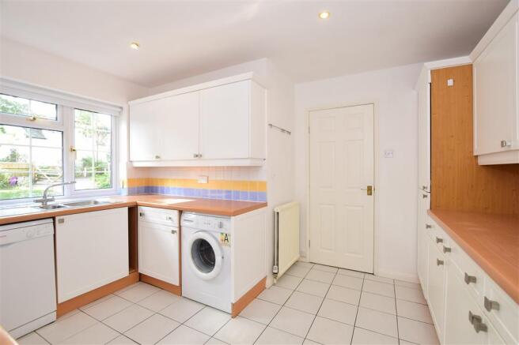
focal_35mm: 15
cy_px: 172
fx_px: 216
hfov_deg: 100.4
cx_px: 260
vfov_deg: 77.3
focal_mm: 10
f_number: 7.1
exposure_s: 1/30
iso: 400
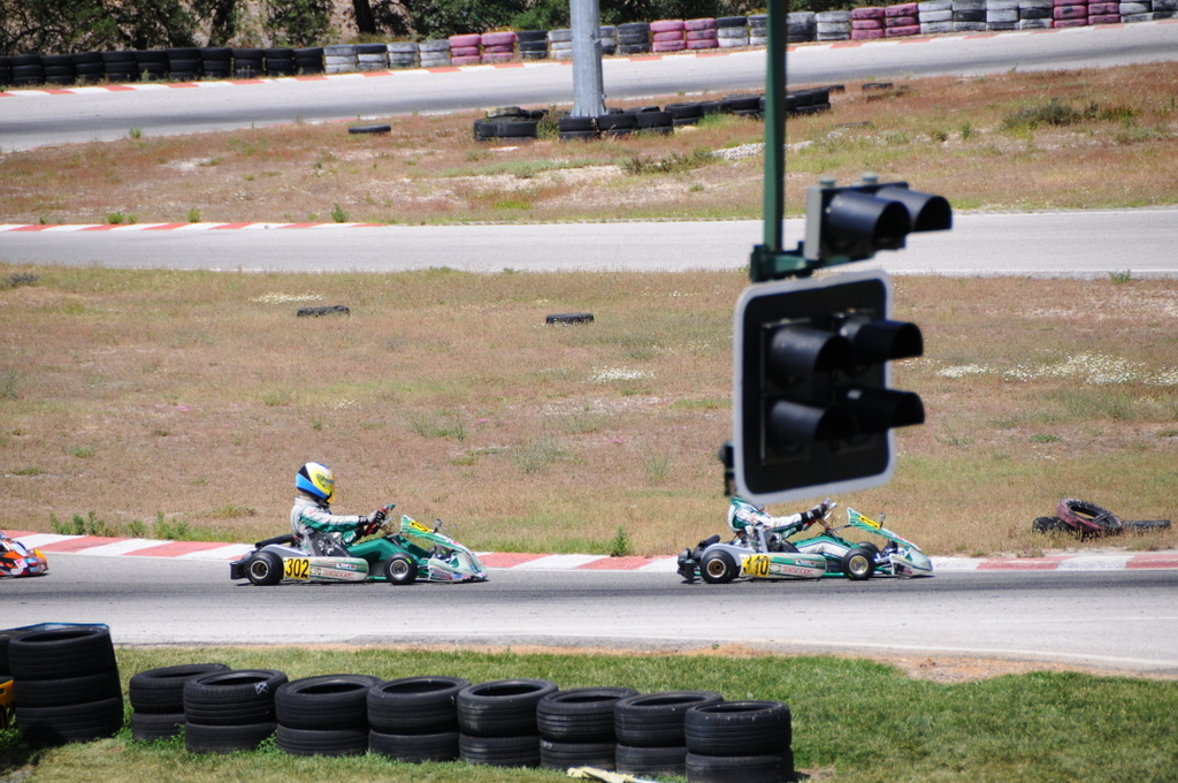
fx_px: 9804
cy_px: 392
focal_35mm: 300
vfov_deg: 4.6
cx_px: 589
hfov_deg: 6.9
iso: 400
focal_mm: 200
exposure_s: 1/2000
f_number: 5.6
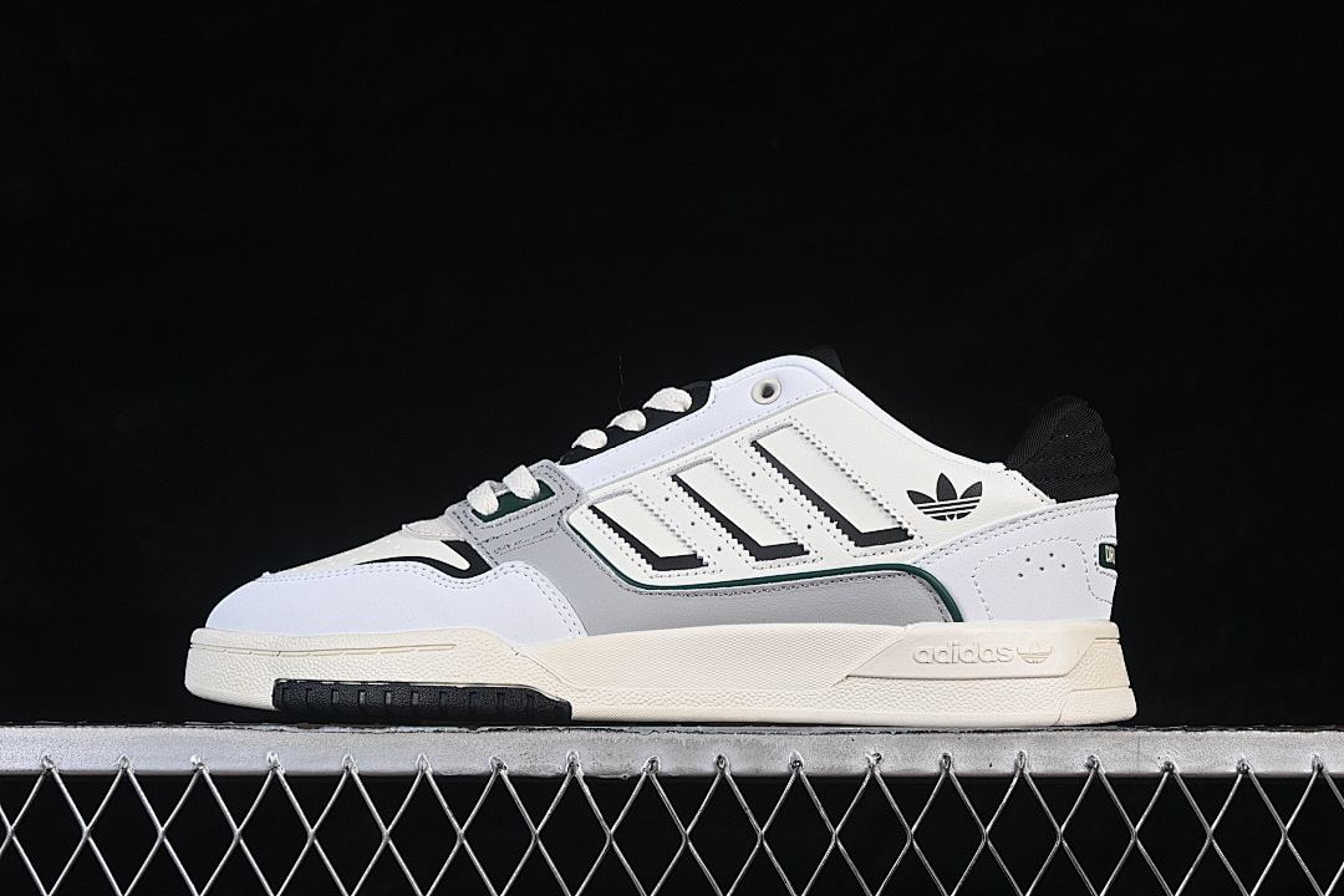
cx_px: 672
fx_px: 2800
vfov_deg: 18.2
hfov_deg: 27.0
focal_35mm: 75
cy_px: 448
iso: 160
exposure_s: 1/80
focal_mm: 50
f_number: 8
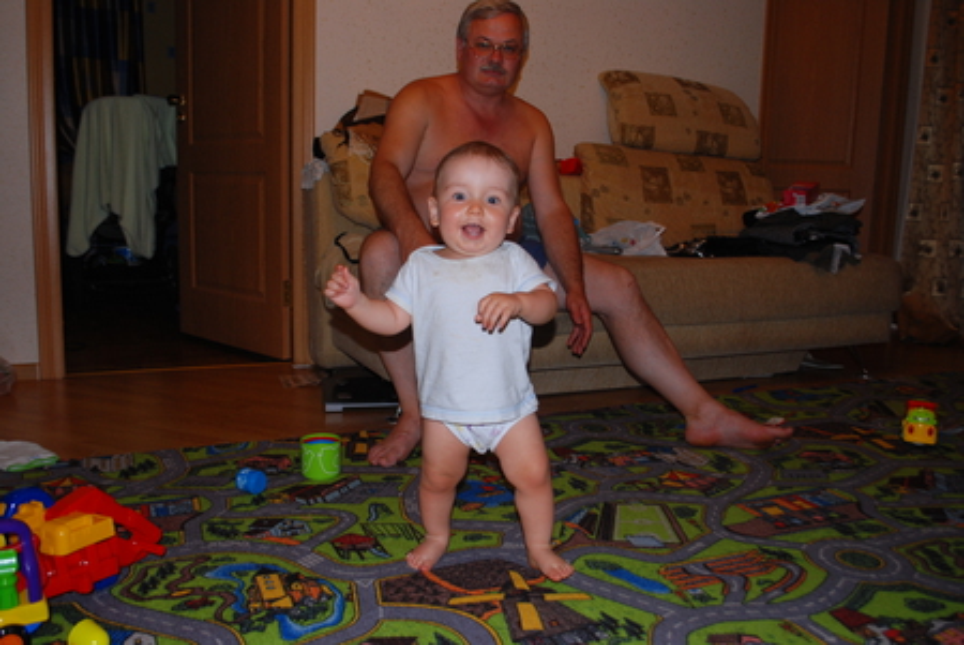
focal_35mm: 33
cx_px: 482
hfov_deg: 57.2
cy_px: 322
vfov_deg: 40.1
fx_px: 885
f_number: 4
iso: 200
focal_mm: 22
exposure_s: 1/60
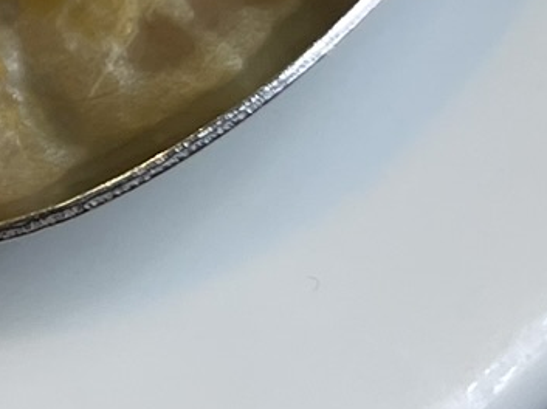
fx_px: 2384
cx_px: -750
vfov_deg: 9.1
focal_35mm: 151
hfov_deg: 11.1
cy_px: -463
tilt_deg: -54.6
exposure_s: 1/100
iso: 64
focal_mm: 4.2
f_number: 1.6
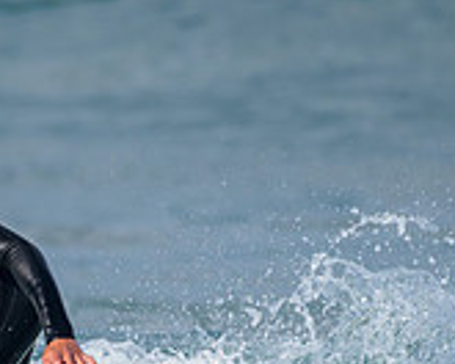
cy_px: 368
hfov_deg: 1.0
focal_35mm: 2021
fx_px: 27215
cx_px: -39
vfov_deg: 0.8
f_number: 5.6
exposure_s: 1/2000
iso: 250
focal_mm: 500
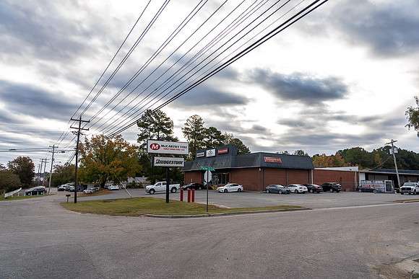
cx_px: 210
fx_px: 279
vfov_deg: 53.2
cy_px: 140
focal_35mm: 24
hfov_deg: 73.7
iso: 250
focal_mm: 24
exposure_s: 1/320
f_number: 4
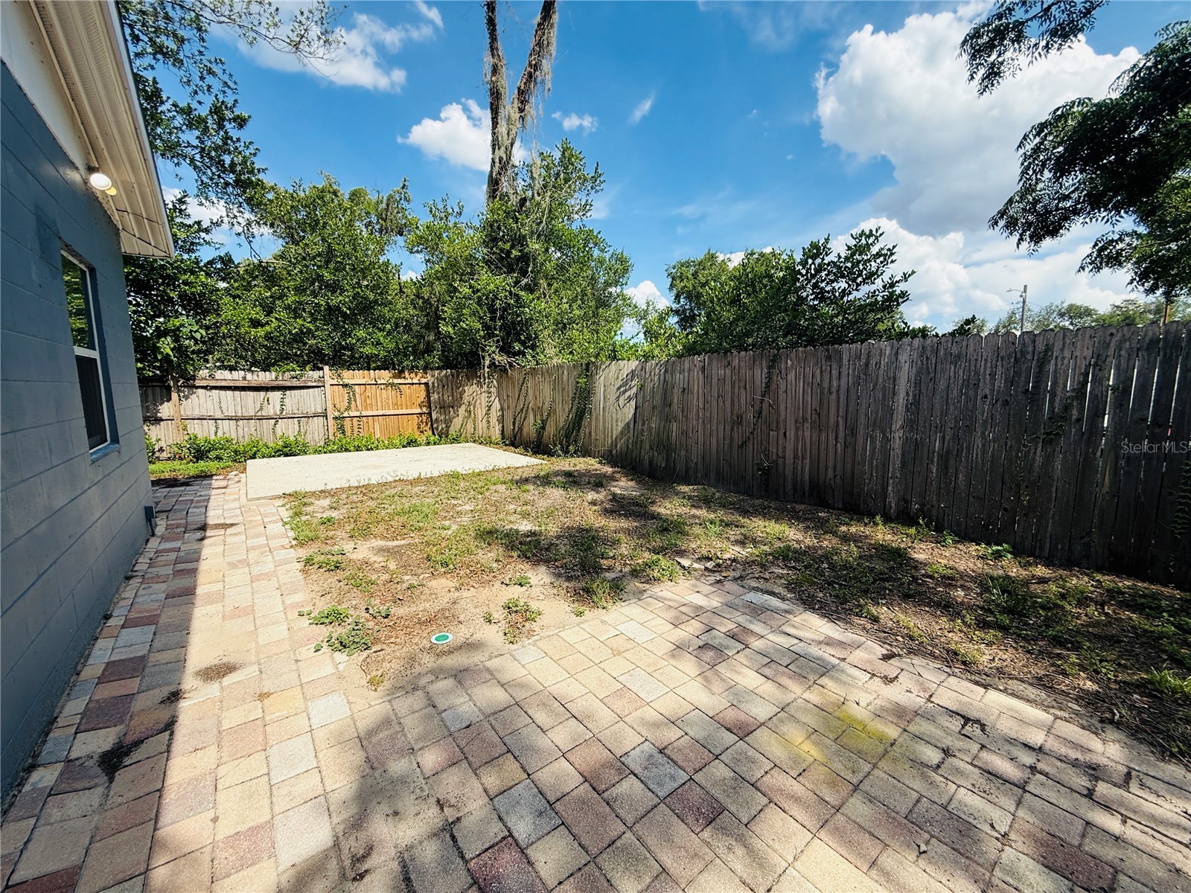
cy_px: 446
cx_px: 596
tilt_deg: -5.0
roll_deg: +0.9
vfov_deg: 85.7
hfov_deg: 102.1
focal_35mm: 14
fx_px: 482
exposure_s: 1/1068
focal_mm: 2.22
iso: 50
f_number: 2.2
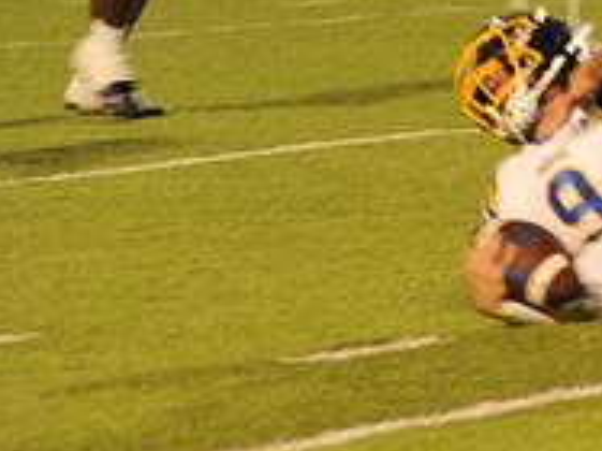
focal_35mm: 596
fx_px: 10358
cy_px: 19
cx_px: 818
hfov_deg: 3.3
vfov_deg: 2.5
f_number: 6.3
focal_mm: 200
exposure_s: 1/200
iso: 6400
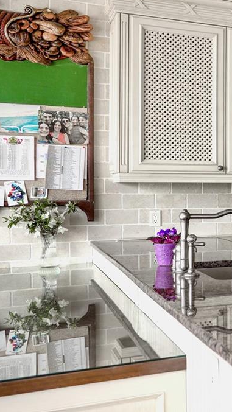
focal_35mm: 57
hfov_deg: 15.6
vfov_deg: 36.6
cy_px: 195
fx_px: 623
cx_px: 494
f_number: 2.8
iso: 100
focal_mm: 18
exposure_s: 1/60
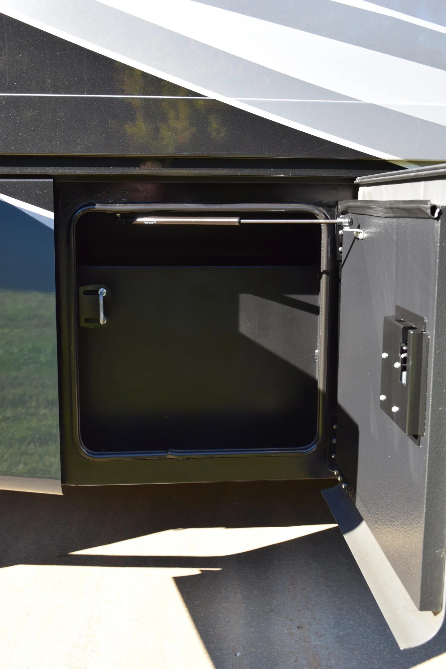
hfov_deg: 33.0
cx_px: 223
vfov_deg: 47.9
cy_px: 334
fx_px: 752
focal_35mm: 40
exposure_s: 1/200
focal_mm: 27
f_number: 7.1
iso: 400
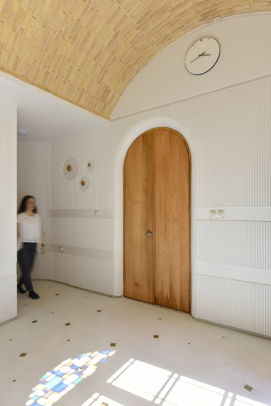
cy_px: 203
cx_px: 136
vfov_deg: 84.0
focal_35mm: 20
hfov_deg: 61.9
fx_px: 226
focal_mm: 20
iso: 200
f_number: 11
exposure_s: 1/20
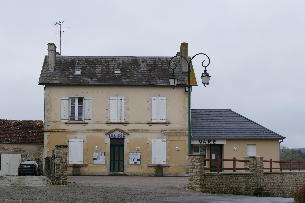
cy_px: 102
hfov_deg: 27.3
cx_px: 152
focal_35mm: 74
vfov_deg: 18.4
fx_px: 627
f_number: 3.7
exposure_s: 1/320
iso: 125
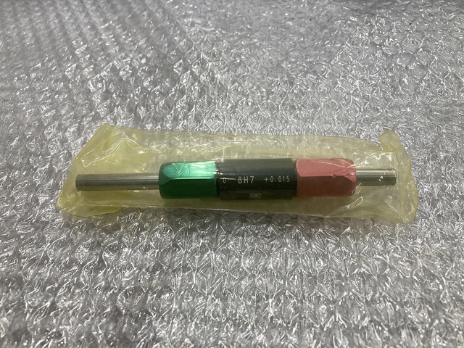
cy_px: 174
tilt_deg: -45.8
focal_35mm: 28
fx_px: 375
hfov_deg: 63.4
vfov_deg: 49.7
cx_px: 232
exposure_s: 1/60
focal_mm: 3.99
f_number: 1.8
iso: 80
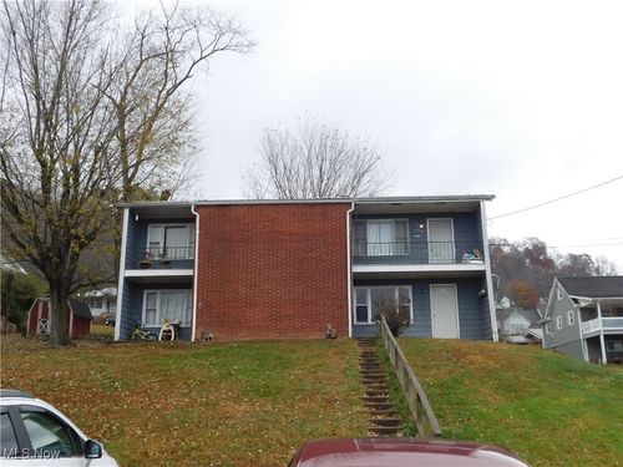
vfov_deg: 39.7
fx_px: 648
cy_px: 234
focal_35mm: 36
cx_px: 312
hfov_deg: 51.4
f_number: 3.5
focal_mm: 6.3
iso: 125
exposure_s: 1/320
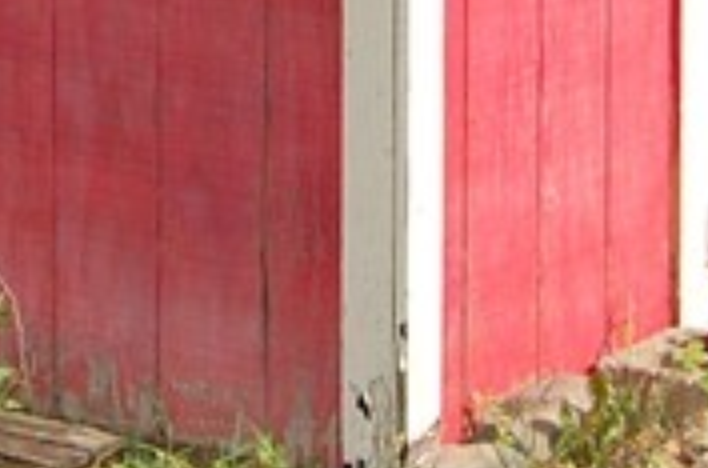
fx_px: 3256
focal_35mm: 166
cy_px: -480
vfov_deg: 7.8
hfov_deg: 12.4
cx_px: 246
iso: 220
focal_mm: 18
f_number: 5.6
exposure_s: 1/500
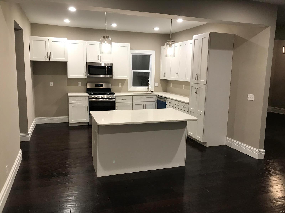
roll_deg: -1.1
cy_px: 106
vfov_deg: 49.7
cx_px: 142
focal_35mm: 28
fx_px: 231
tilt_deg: -8.6
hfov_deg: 63.4
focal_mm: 3.99
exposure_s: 1/24
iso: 32
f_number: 1.8
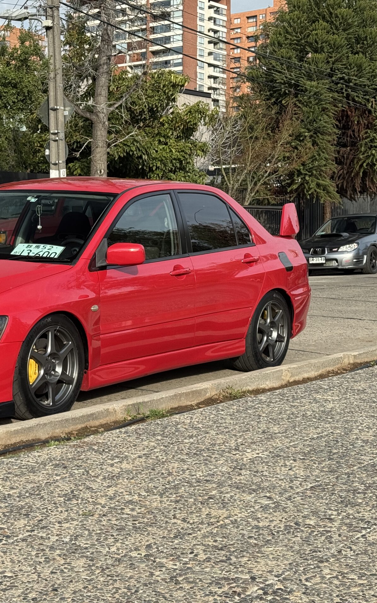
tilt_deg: -2.5
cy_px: 302
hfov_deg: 18.8
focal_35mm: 68
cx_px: 36
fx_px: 1118
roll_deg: +0.2
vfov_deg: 30.2
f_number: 1.78
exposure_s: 1/1011
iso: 64
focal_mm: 6.76
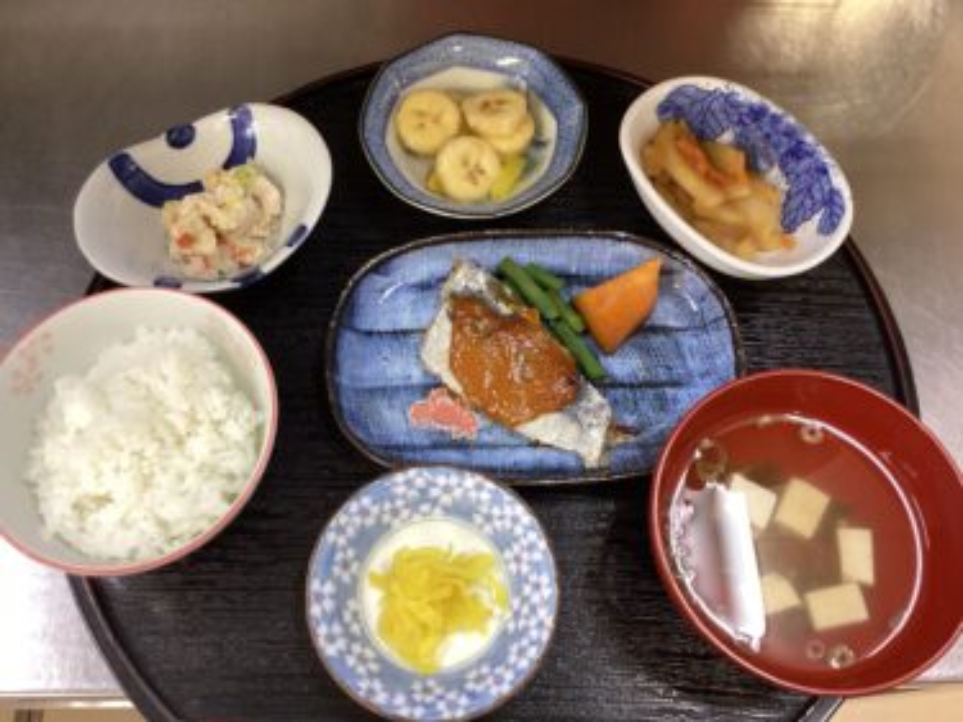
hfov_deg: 58.4
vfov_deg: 45.4
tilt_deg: -66.0
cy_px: 361
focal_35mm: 31
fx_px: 862
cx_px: 482
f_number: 2.4
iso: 200
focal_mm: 3.3
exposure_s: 1/60
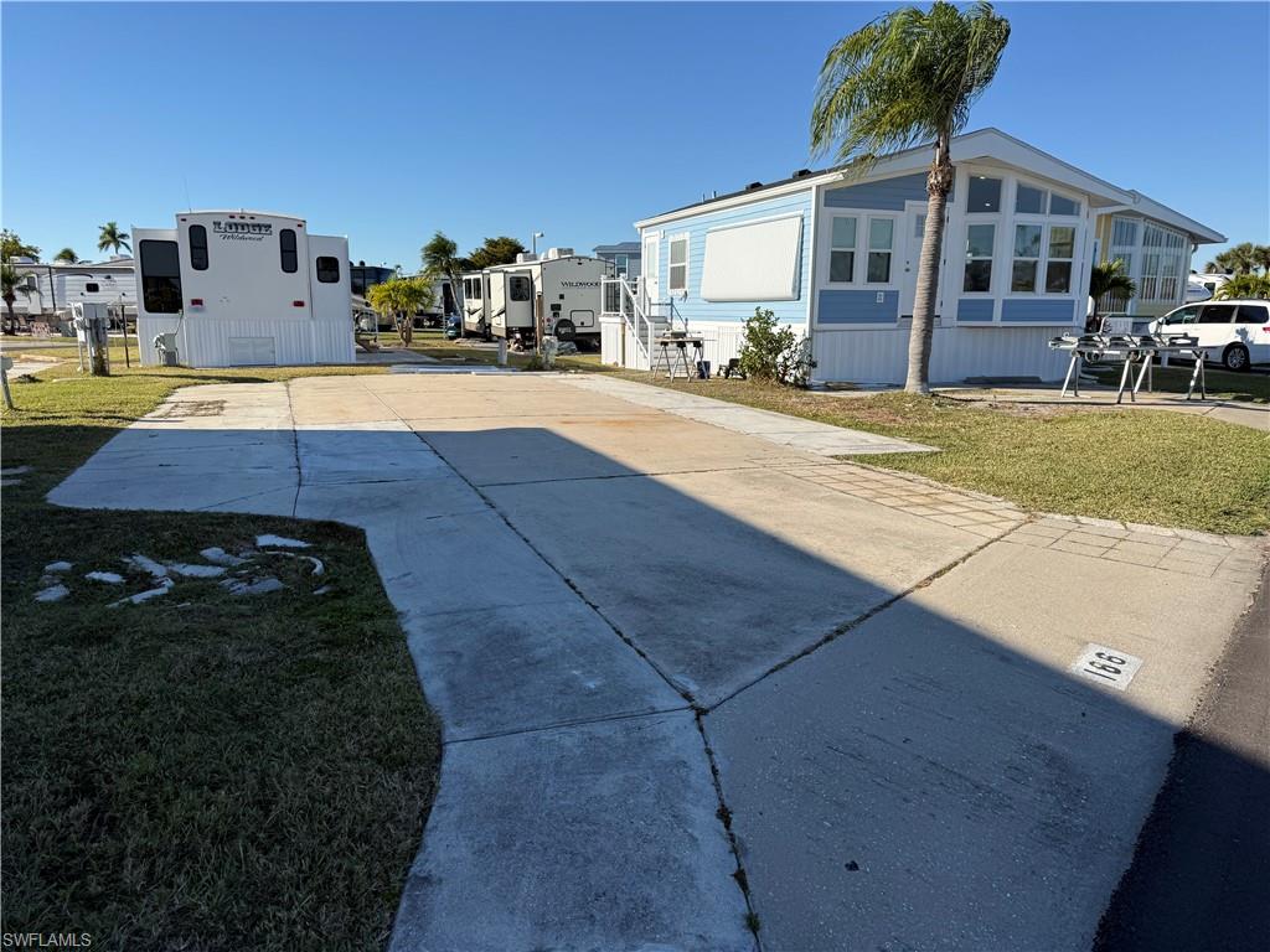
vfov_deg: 56.8
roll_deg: -0.5
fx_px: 881
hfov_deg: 71.6
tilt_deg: -9.7
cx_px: 635
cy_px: 476
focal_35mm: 24
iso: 80
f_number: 1.78
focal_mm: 6.76
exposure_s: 1/4405
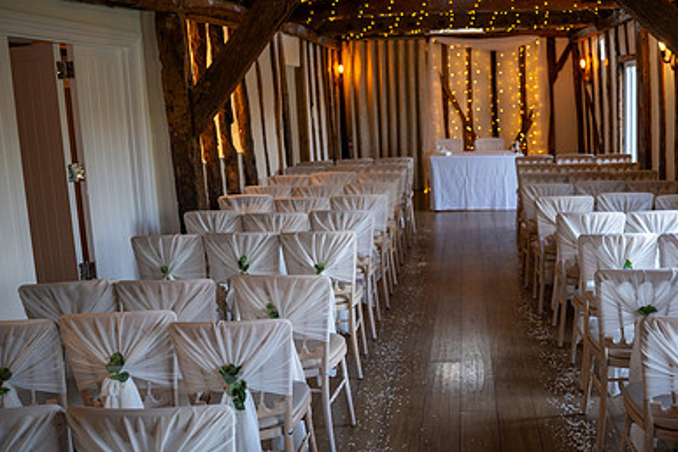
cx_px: 473
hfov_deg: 51.7
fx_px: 678
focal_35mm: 36
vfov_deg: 36.8
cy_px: 202
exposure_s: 1/80
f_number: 2.8
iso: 160
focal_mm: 24
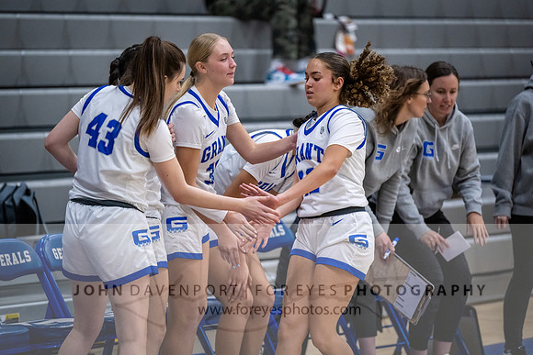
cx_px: 266
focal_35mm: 175
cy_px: 178
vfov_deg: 7.9
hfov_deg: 11.7
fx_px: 2591
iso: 4500
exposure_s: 1/1000
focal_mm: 175
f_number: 2.8
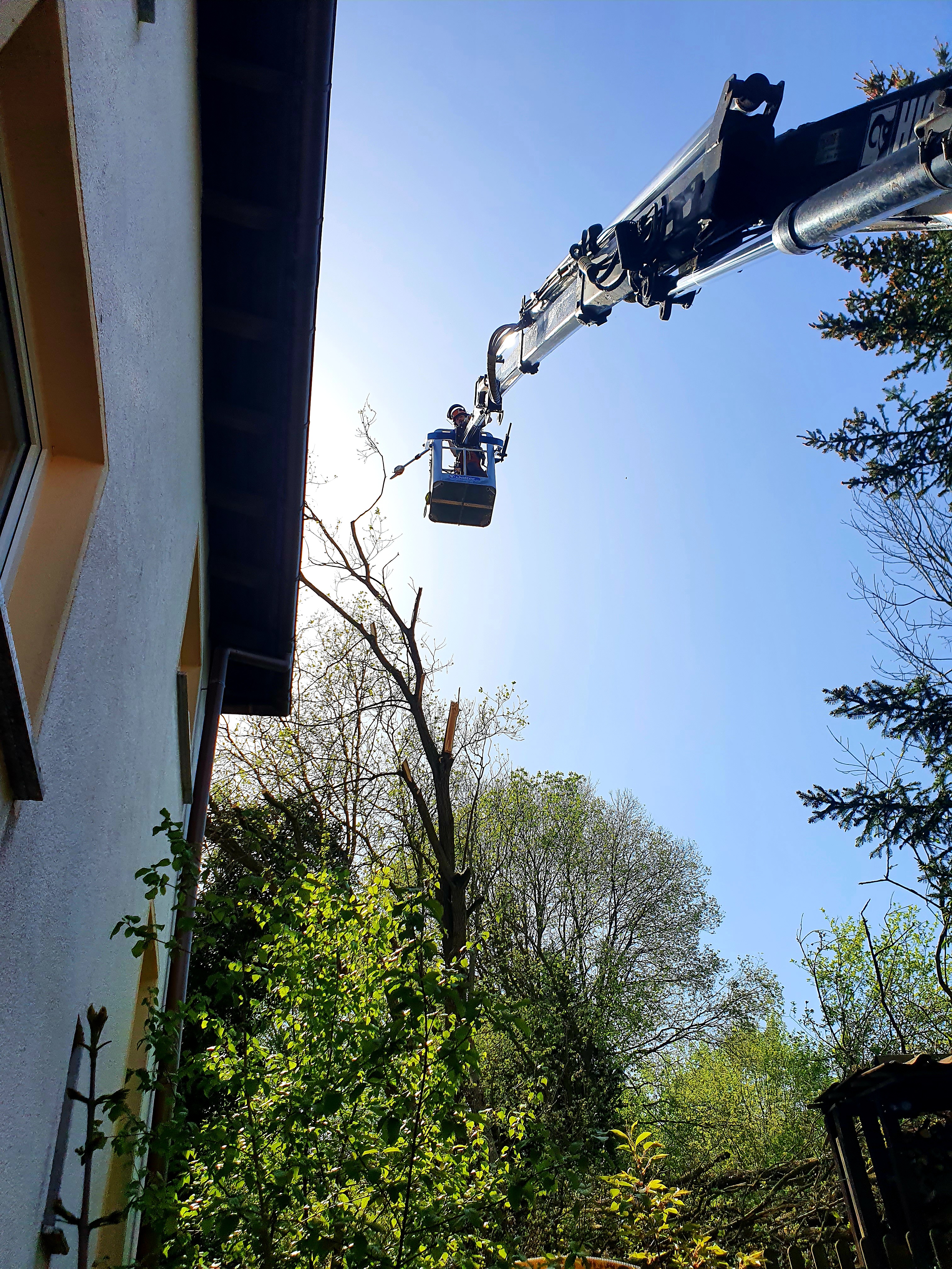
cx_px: 476
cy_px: 634
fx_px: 953
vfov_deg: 67.3
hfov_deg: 53.1
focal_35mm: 26
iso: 50
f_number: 2.4
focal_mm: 4.32
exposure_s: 1/3333
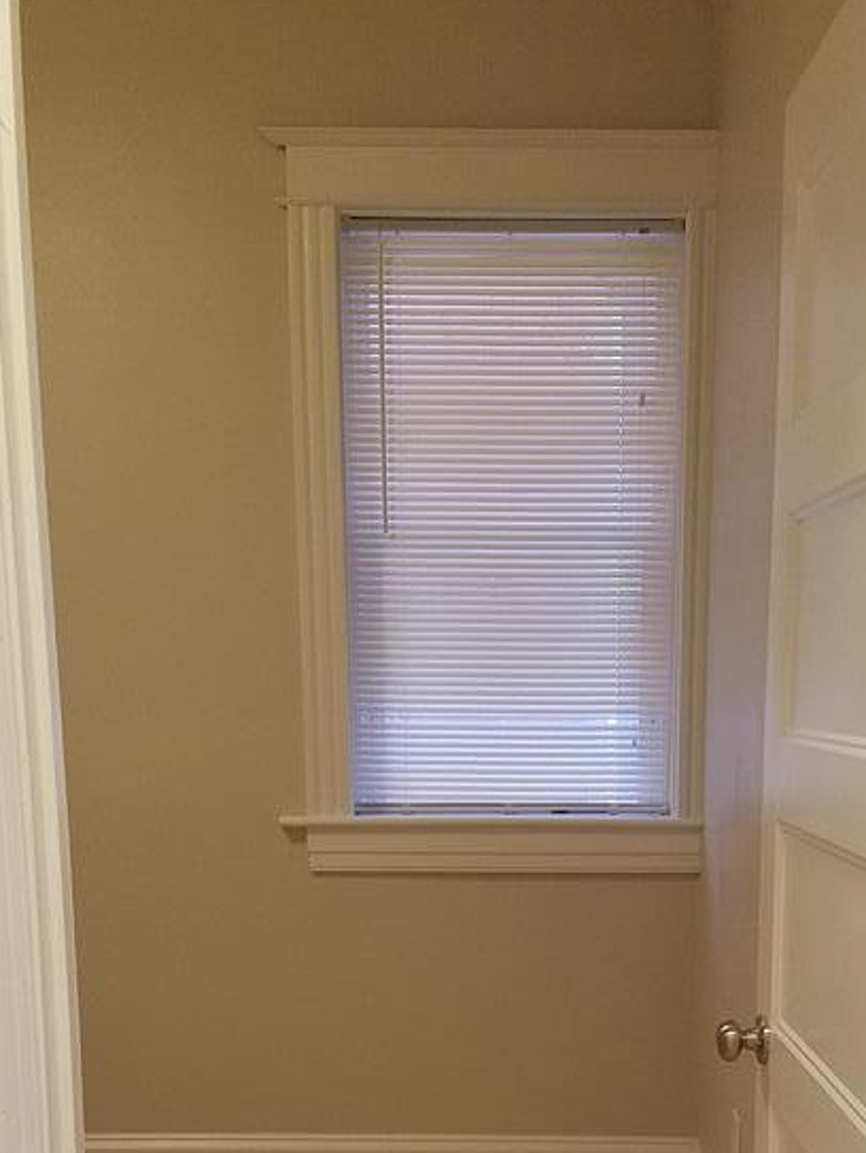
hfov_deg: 29.6
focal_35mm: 49
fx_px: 1633
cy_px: 975
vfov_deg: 37.1
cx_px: 545
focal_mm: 4.2
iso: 125
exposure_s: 1/30
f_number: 1.7
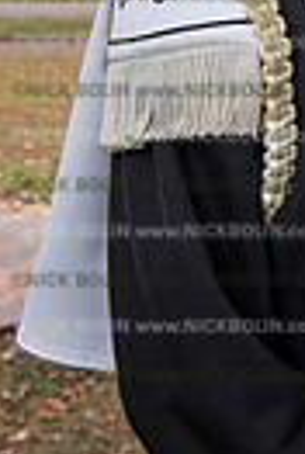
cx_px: 489
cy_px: 42
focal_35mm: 137
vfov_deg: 14.8
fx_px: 1732
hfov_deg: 9.7
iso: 500
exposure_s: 1/100
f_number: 8
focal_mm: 40
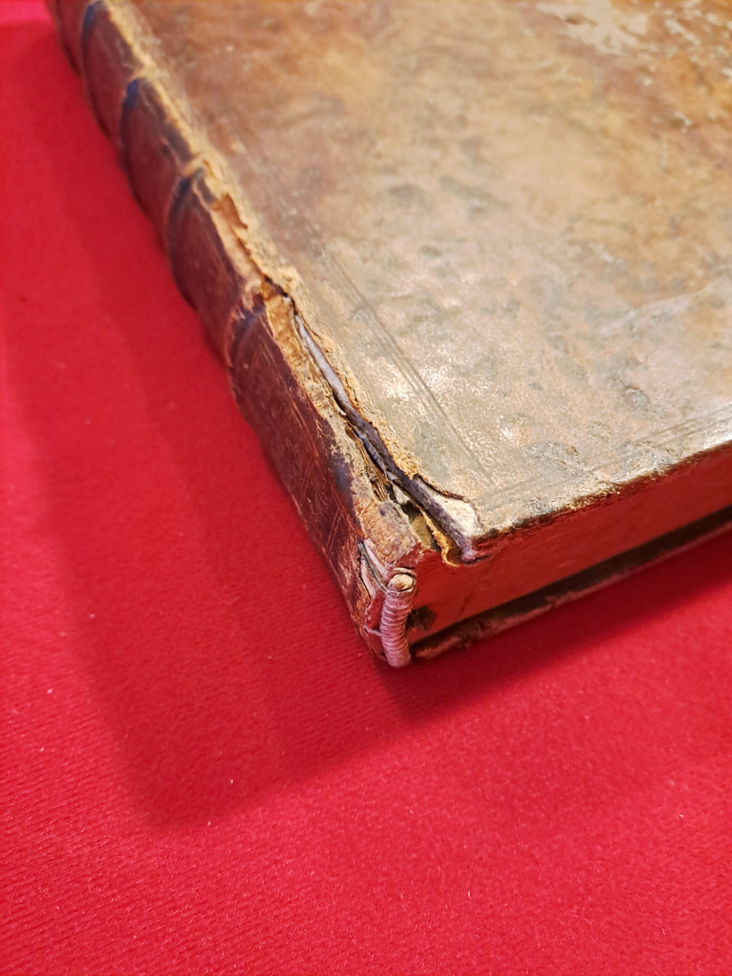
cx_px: 366
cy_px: 488
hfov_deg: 54.9
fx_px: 705
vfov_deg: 69.4
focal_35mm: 25
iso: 640
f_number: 1.8
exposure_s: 1/20
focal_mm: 4.65
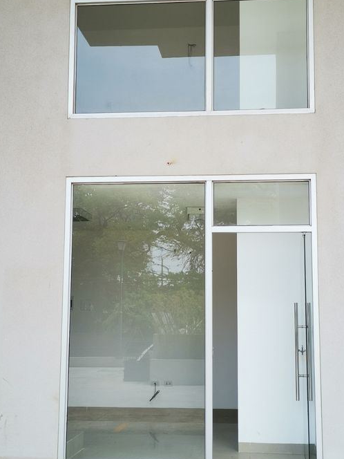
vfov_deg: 36.2
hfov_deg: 27.5
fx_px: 702
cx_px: 191
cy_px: 216
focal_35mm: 53
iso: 50
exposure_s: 1/797
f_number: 1.8
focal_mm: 4.75
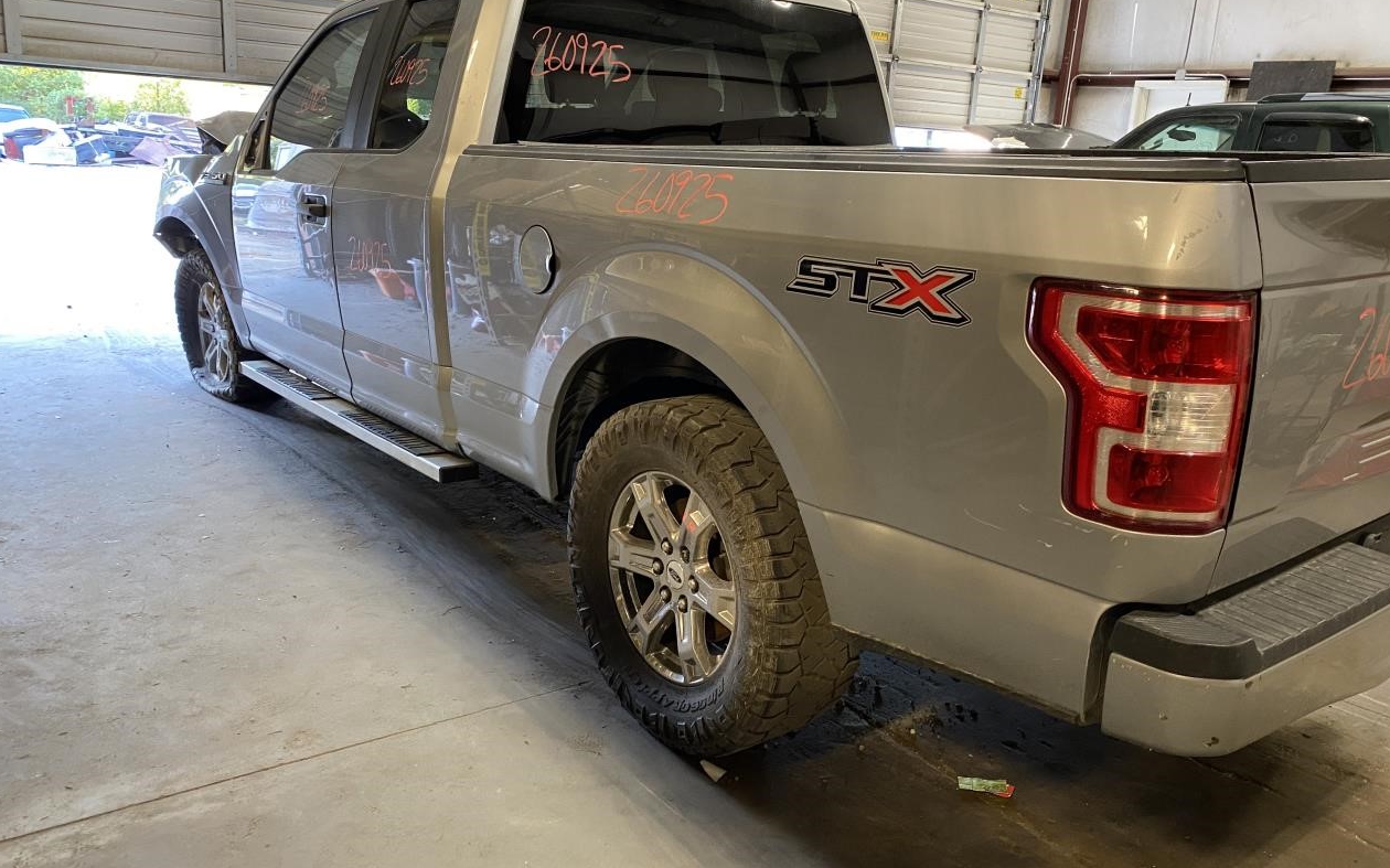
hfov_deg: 66.5
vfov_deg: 44.5
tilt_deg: -13.2
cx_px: 699
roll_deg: -3.2
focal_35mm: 28
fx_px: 1061
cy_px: 410
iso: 250
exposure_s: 1/60
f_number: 1.8
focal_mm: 4.25
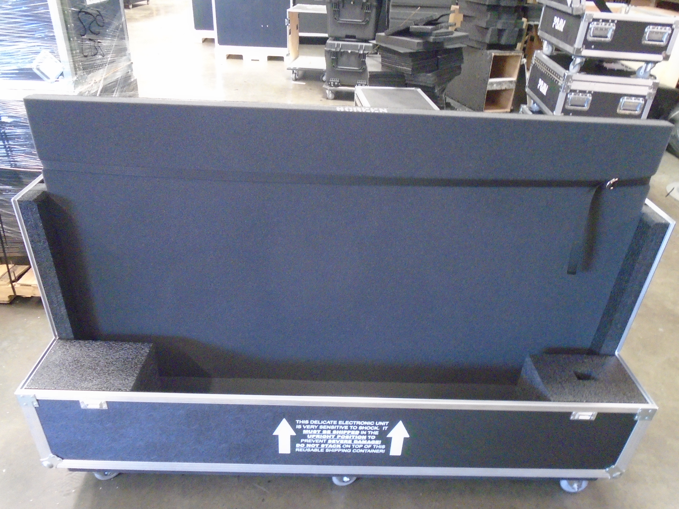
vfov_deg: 53.1
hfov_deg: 67.3
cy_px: 254
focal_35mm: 26
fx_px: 510
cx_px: 340
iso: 800
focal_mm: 4.6
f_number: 3.2
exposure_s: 1/15
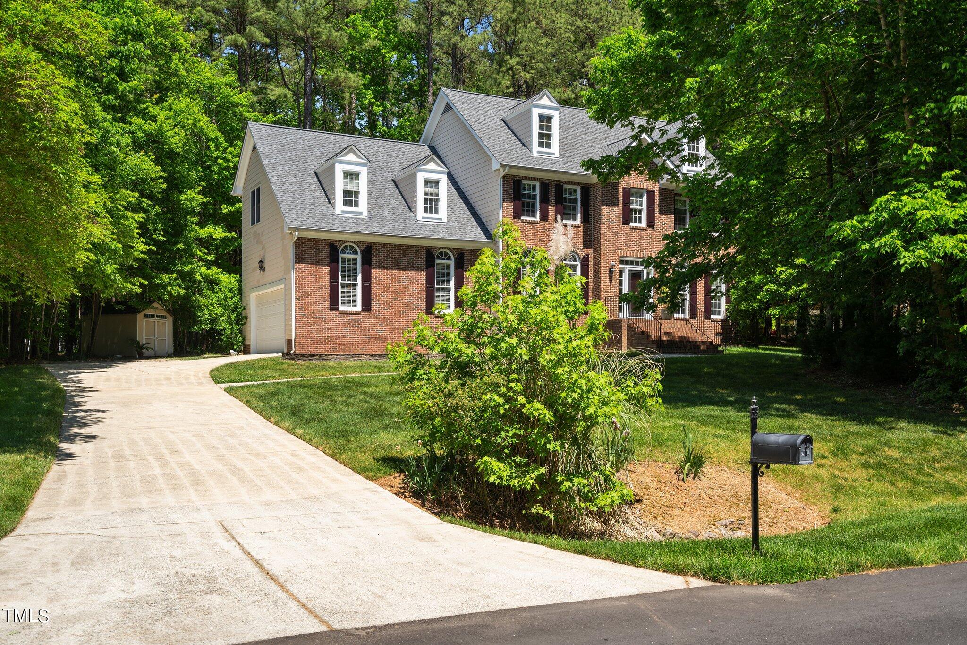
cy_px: 322
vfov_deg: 37.8
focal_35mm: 35
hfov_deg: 54.4
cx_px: 484
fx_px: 940
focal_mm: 35
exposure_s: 1/90
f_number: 5.6
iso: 100
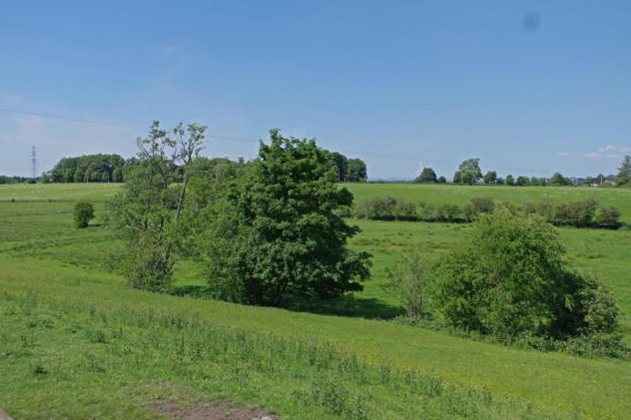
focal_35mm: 28
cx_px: 314
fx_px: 491
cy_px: 208
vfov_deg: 46.4
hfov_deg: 65.5
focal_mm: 18
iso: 100
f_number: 5
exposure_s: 1/640
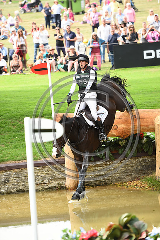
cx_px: 80
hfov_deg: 7.8
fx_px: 1168
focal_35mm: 175
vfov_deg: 11.8
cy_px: 120
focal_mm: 175
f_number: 3.5
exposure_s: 1/1250
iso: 500
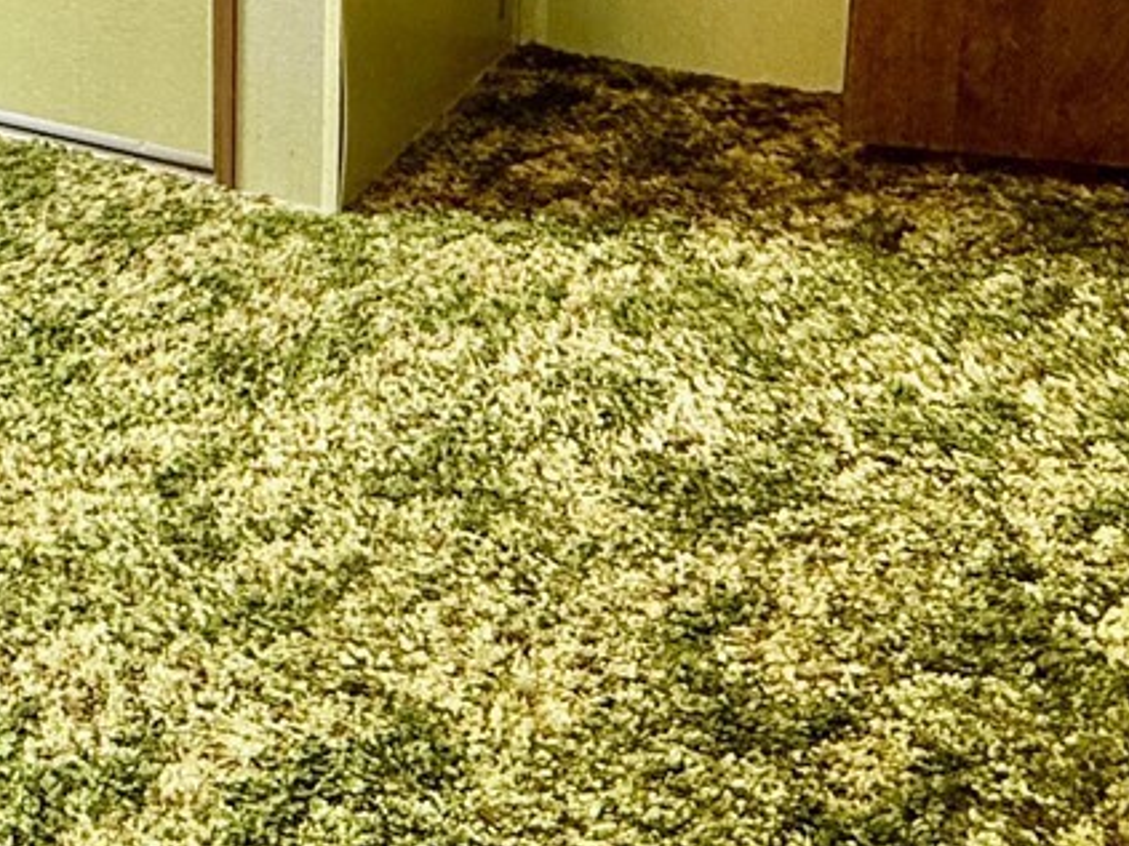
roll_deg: +1.1
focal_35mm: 53
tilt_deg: -11.0
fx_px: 1728
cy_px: -179
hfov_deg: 33.4
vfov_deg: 24.8
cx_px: 29
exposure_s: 1/120
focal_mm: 2.22
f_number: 2.2
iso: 320
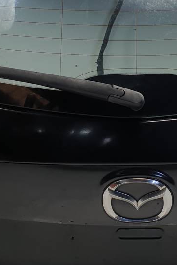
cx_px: 133
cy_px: 66
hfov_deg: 19.1
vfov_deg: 28.0
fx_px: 523
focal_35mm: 71
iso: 50
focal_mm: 4.3
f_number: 2.4
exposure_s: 1/100
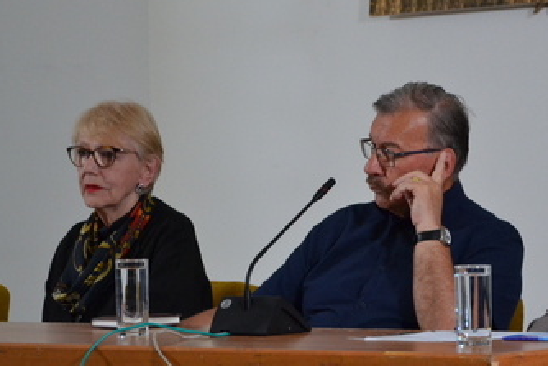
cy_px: 187
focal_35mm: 187
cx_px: 413
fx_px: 2845
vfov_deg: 7.4
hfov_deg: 11.0
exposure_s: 1/60
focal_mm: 75
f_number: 5.3
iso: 2200
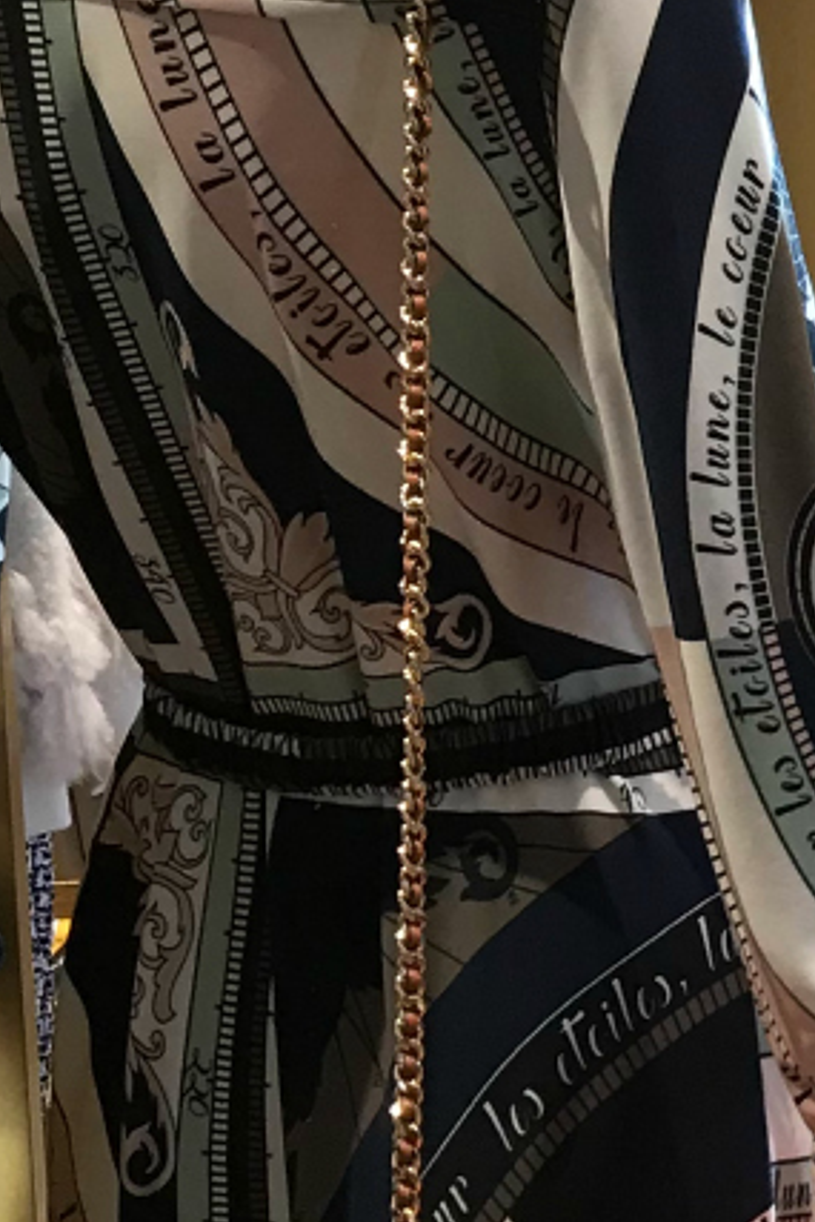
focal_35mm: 109
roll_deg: -0.8
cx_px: 1607
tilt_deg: -8.9
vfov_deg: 18.7
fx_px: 3698
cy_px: 581
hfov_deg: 11.4
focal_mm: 3.99
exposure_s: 1/33
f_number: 1.8
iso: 25
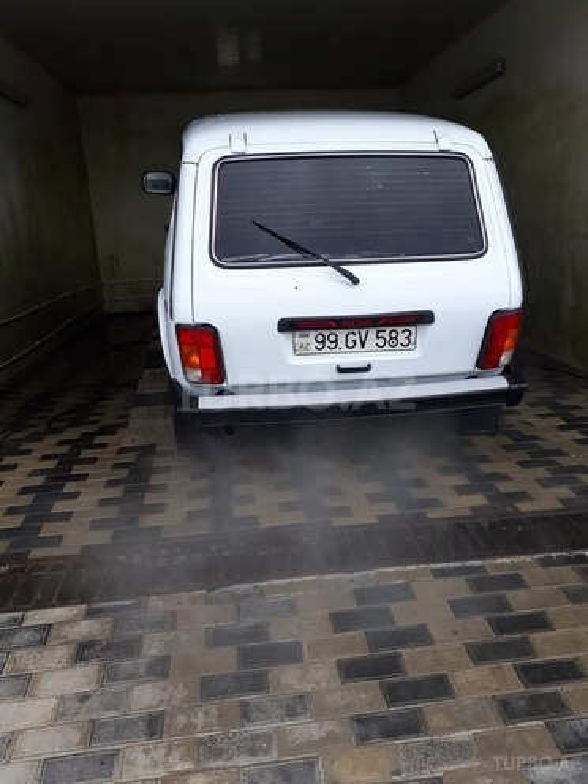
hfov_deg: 51.4
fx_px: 612
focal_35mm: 27
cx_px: 294
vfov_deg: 65.3
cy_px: 392
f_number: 1.9
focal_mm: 3.6
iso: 40
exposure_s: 1/426
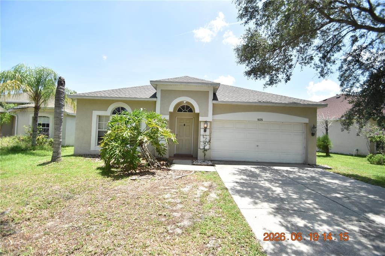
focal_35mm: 15
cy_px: 128
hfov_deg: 100.4
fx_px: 160
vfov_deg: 77.3
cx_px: 192
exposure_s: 1/4000
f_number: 3.5
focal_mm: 10
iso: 800
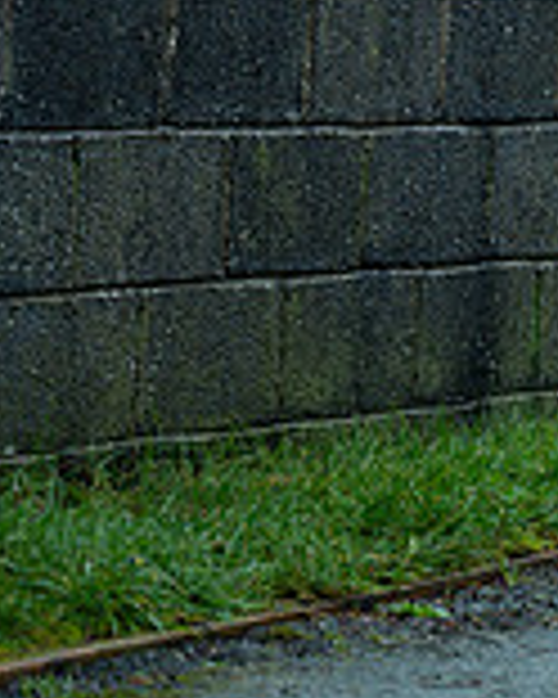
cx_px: 1210
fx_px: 5078
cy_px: -11
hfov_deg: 6.1
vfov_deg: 7.8
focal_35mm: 246
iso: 125
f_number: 2.8
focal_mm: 70
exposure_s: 1/500
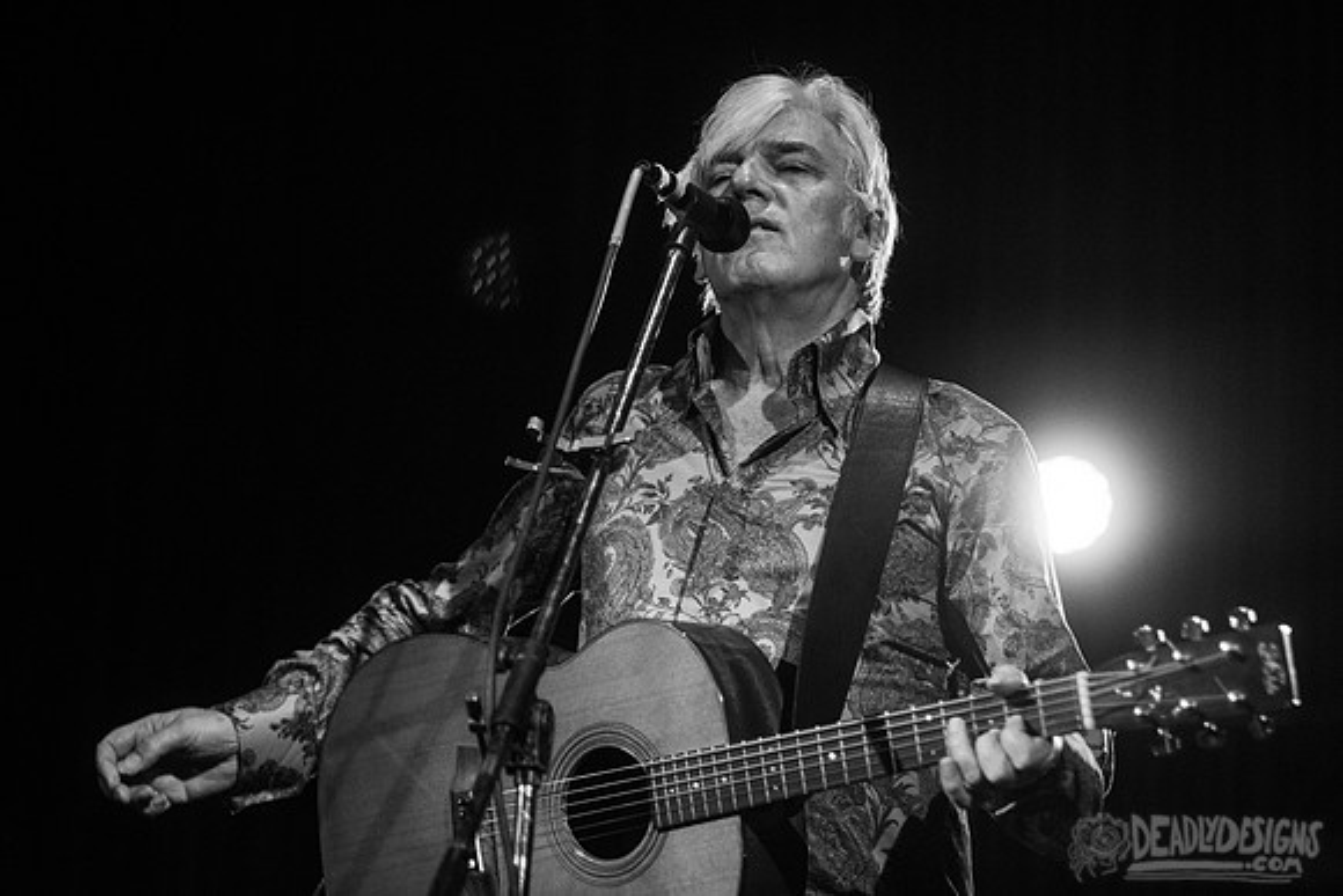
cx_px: 763
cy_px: 387
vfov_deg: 12.7
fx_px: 4027
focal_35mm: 108
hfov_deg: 18.9
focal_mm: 95
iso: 2000
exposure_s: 1/320
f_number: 3.2
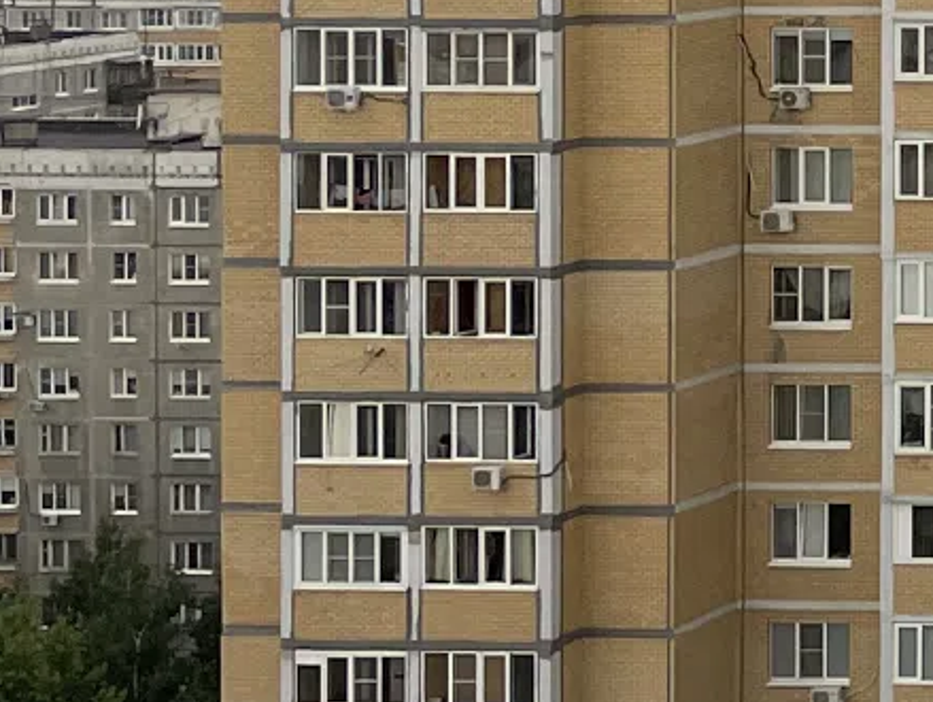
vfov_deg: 10.3
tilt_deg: +0.9
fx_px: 3830
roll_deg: -2.3
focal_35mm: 142
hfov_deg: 11.1
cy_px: -194
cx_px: 2393
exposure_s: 1/264
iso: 32
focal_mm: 4.2
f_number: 1.6
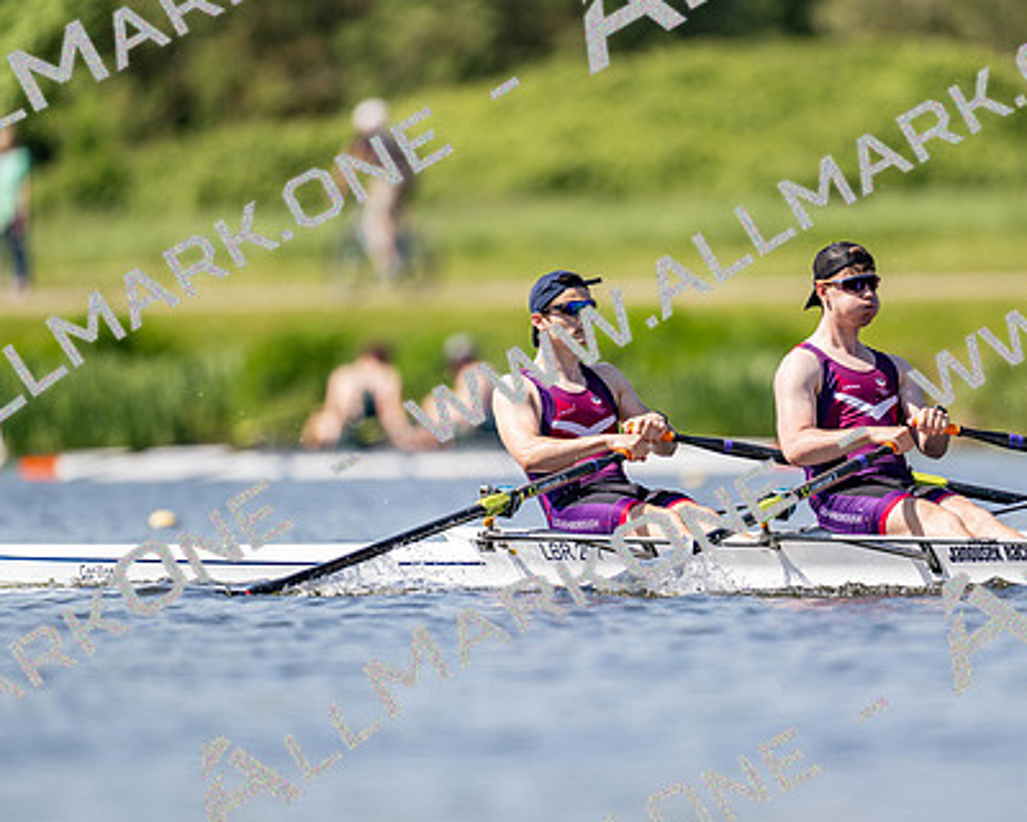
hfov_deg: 2.4
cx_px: 721
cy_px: 451
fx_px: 24803
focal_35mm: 816
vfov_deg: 1.9
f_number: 4
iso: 250
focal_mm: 600
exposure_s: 1/2500
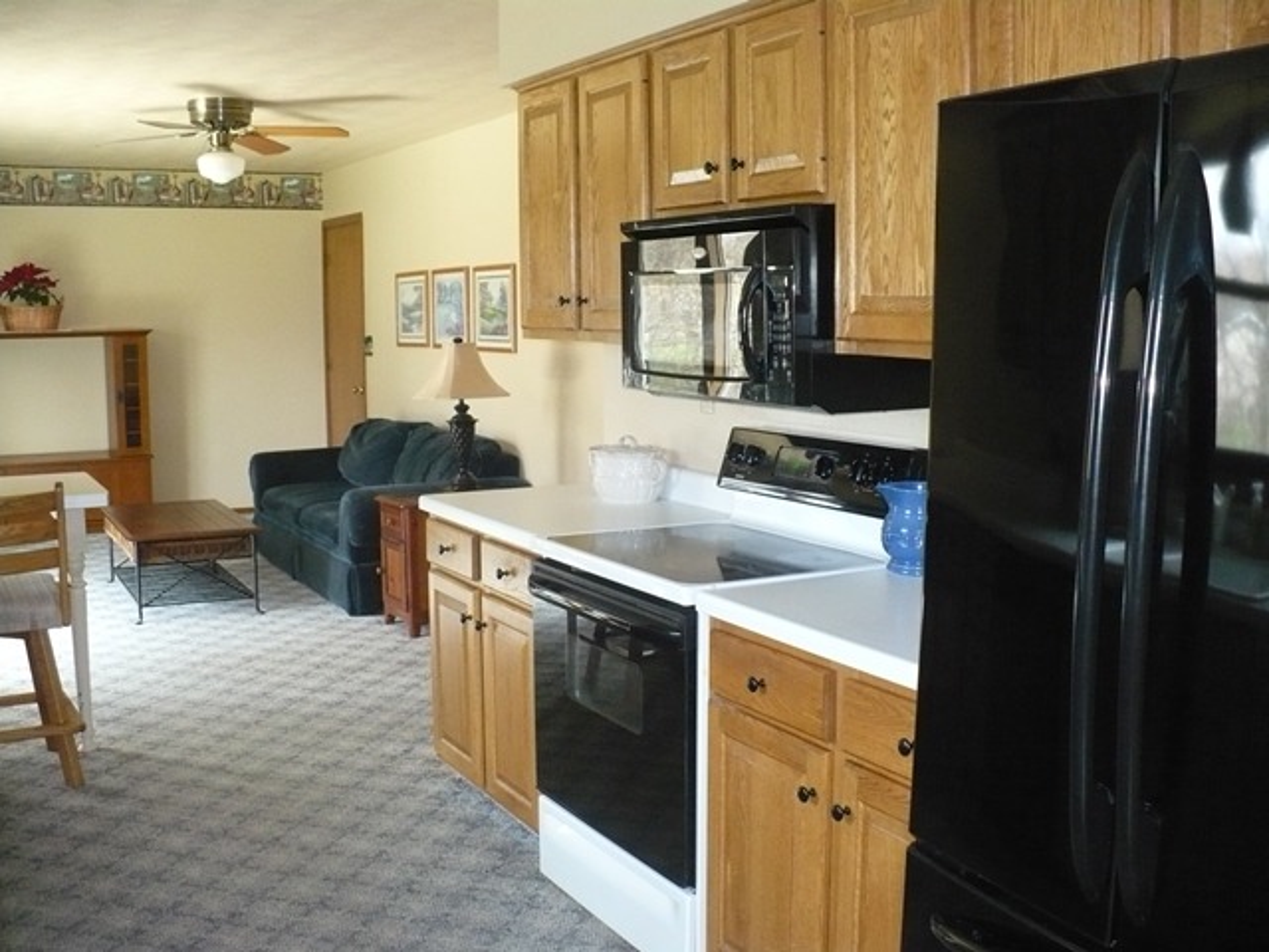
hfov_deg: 50.1
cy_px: 476
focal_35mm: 37
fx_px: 1356
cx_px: 634
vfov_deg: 38.7
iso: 320
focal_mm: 6.1
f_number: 2.8
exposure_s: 1/30
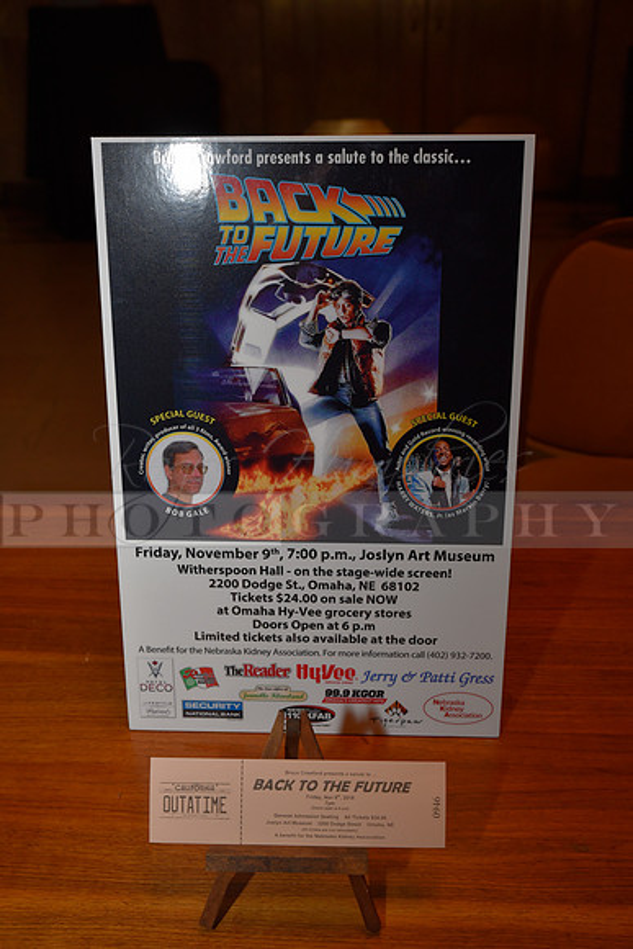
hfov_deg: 33.4
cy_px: 474
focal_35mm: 40
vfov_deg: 48.4
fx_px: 1054
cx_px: 316
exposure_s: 1/60
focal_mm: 40
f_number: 7.1
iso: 800
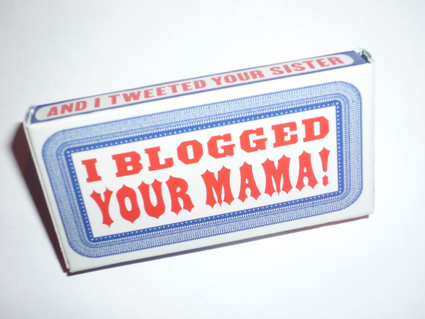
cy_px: 160
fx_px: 614
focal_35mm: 50
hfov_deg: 38.2
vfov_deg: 29.1
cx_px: 212
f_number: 4.3
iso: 100
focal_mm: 8.8
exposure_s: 1/40
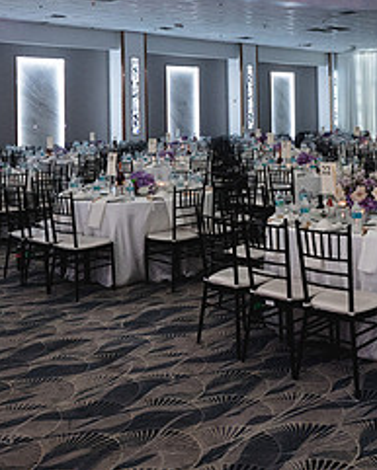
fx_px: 641
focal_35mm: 46
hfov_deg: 32.4
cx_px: 264
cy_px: 96
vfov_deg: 38.8
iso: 5000
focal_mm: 20
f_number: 4
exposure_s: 1/250
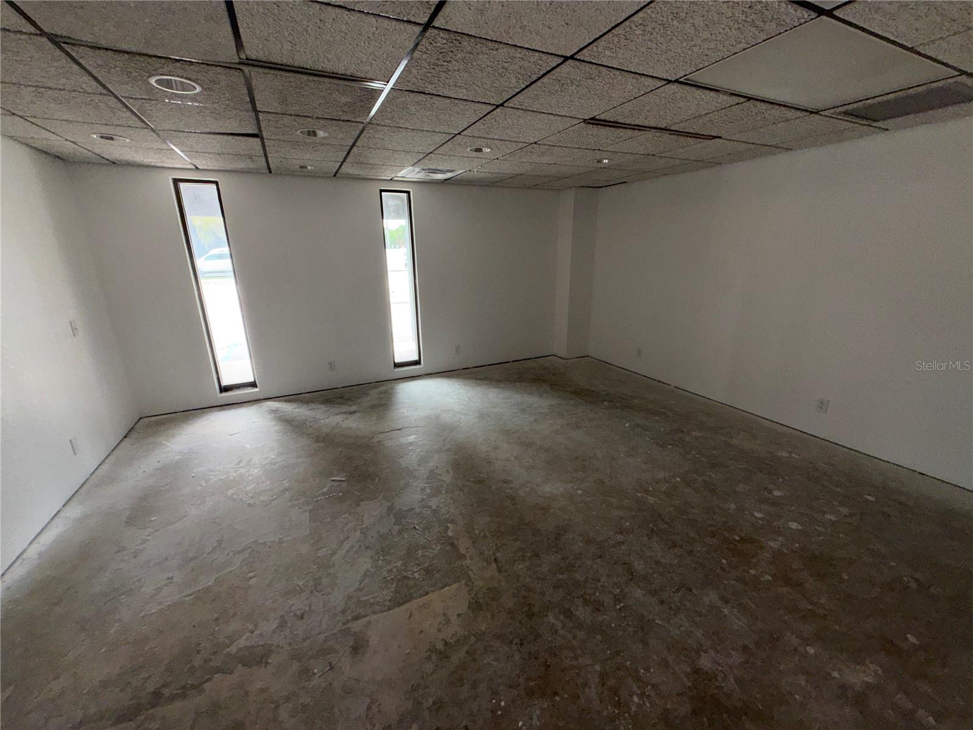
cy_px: 365
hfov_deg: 102.1
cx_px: 486
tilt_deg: -16.8
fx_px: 394
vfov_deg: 85.7
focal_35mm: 14
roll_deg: +2.6
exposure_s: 1/60
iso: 50
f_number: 2.2
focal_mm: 2.22
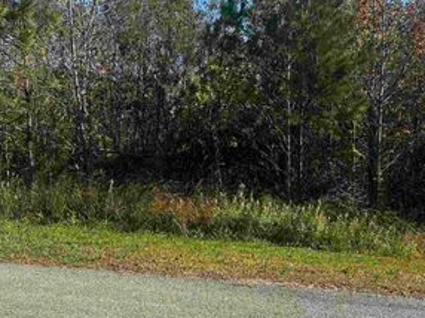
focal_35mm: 42
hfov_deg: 44.8
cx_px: 205
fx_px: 515
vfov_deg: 34.3
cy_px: 175
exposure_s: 1/2203
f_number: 1.78
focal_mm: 6.86
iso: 80
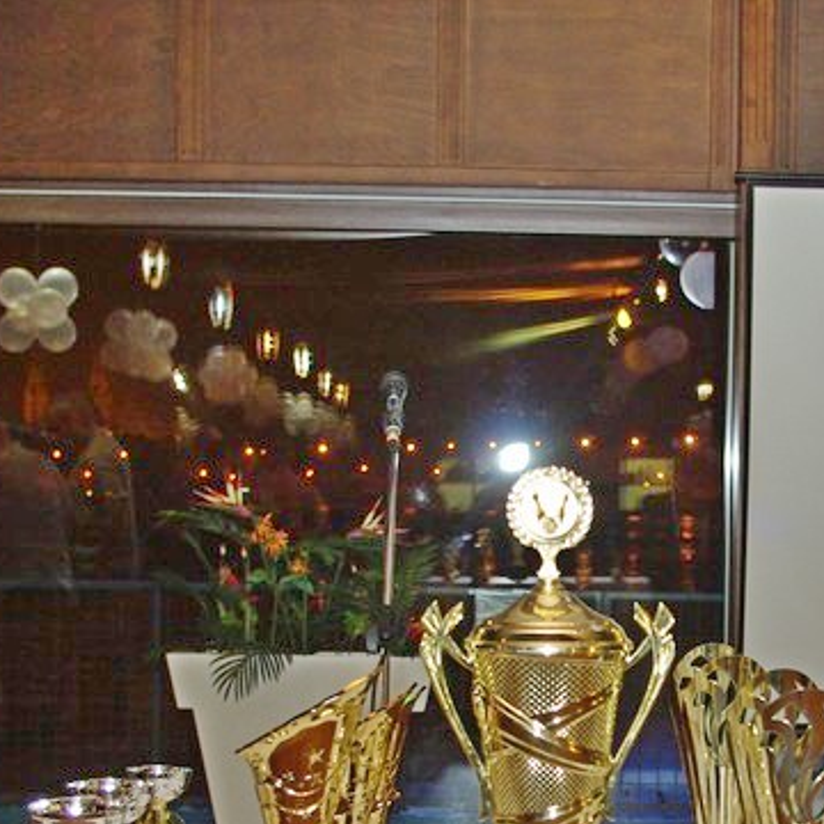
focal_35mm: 75
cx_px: 625
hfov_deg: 22.8
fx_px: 2020
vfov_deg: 22.7
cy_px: 672
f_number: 4
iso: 400
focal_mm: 21.25
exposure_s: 1/30
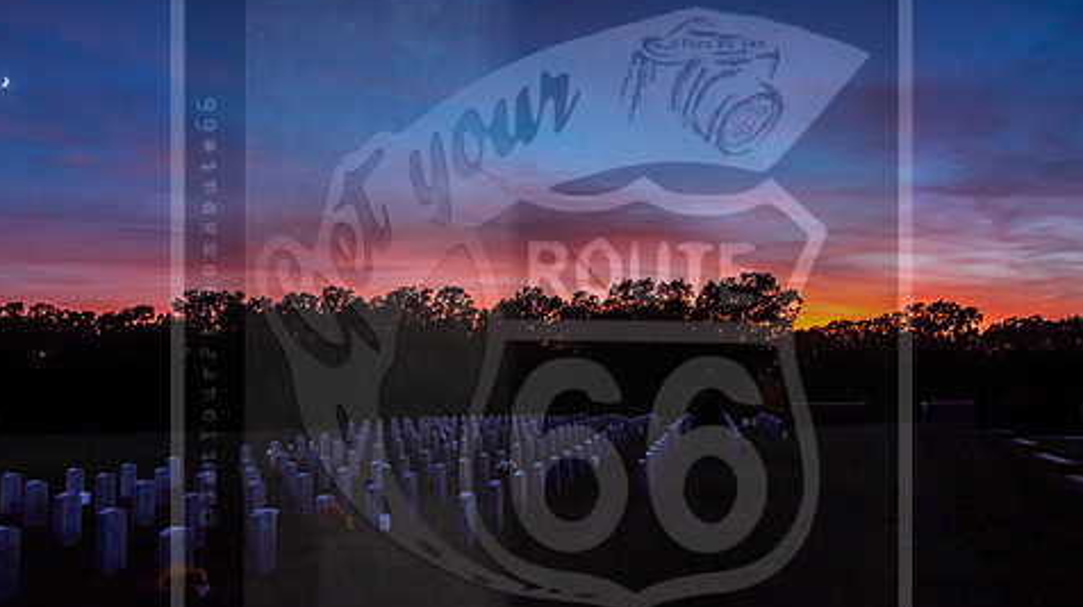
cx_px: 532
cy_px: 326
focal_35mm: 35
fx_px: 1004
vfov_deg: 33.6
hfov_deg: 56.7
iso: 320
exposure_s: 1/25
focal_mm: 18
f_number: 13
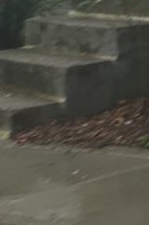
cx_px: 627
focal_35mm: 180
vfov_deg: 10.7
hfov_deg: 6.1
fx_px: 1122
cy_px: -187
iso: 25
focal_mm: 4.15
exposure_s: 1/60
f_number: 2.2
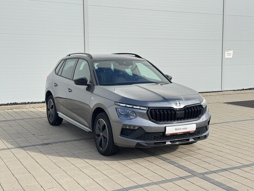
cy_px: 96
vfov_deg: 30.3
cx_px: 127
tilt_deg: -4.4
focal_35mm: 48
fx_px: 352
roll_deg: +0.8
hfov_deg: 39.6
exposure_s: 1/2252
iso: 64
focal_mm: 6.76
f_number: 1.78
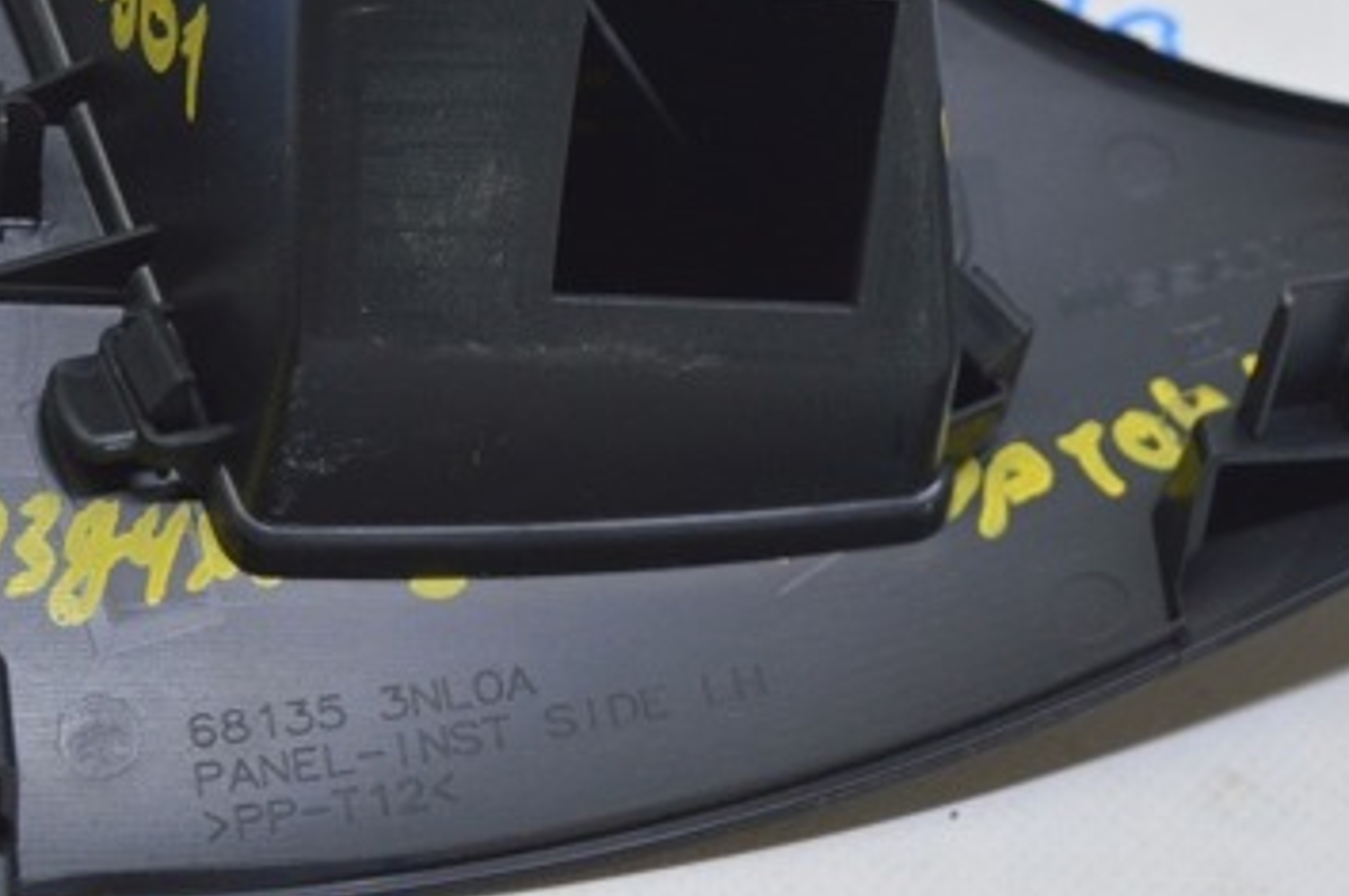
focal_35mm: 122
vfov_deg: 11.2
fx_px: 4562
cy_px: 284
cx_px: 636
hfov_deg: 16.8
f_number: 5.6
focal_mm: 45
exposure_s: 1/25
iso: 400
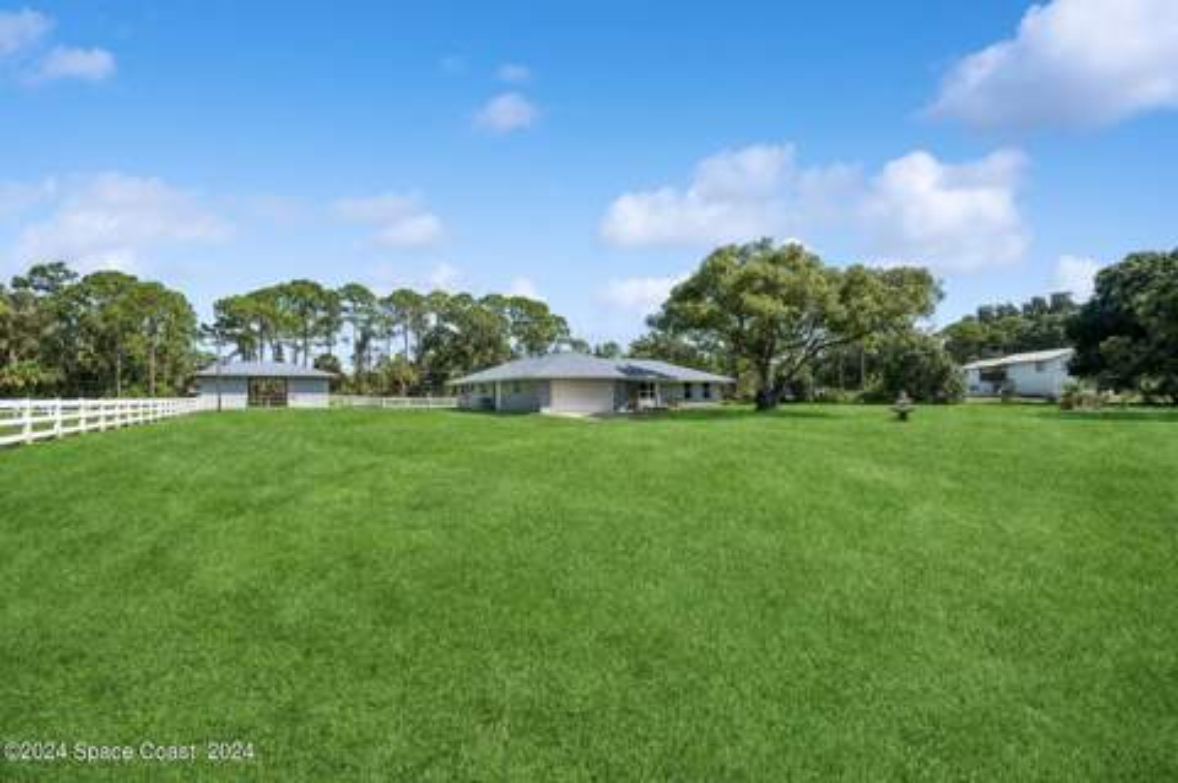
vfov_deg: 77.2
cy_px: 392
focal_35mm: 15
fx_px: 490
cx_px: 589
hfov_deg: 100.4
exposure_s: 1/250
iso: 200
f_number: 8
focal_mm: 15
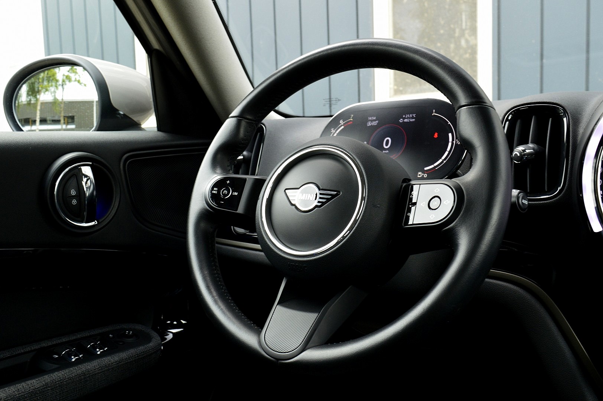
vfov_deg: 41.6
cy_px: 200
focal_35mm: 32
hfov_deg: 59.5
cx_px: 302
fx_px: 527
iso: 640
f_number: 8
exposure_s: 1/60
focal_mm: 21
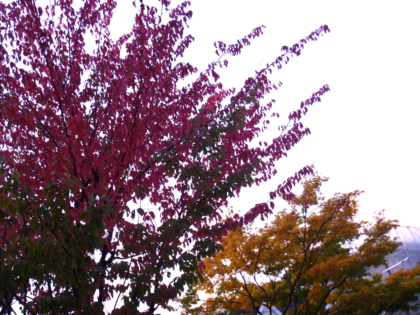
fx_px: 570
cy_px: 158
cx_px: 210
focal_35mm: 47
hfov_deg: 40.4
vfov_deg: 30.9
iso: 200
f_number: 3.7
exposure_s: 1/8
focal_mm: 8.3
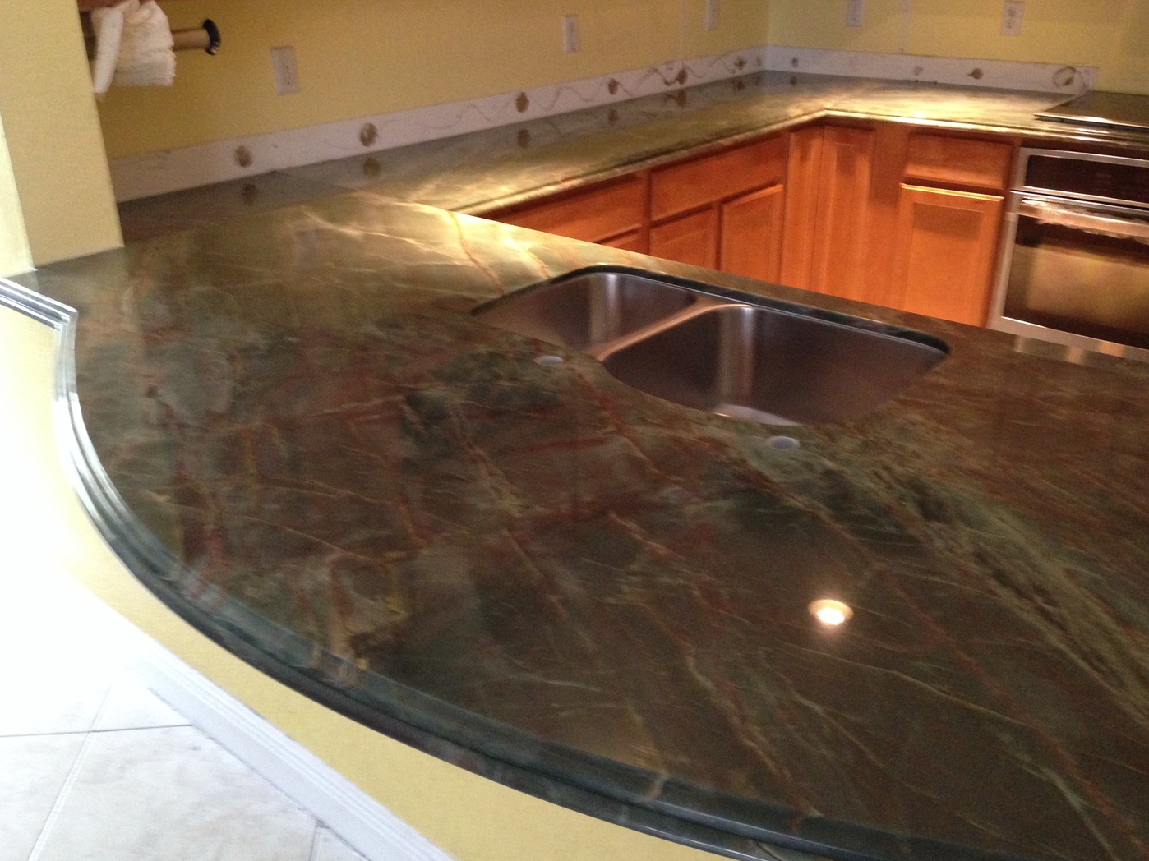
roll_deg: +0.9
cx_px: 584
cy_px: 426
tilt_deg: -24.2
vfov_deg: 41.8
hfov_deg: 54.0
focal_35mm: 34
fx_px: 1128
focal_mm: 4.12
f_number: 2.4
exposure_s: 1/15
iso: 400
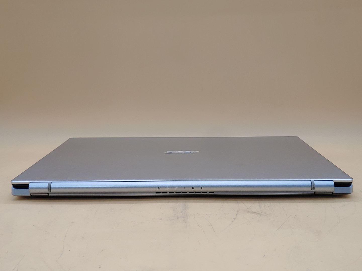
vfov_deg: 36.8
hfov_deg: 47.9
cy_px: 136
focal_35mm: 39
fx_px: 408
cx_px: 181
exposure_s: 1/172
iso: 50
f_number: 1.8
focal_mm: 4.36
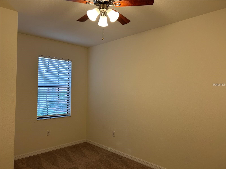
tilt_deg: +4.0
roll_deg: +1.1
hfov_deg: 67.3
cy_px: 84
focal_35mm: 26
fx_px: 170
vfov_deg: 53.1
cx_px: 113
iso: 100
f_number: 1.5
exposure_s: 1/120
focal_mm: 5.7
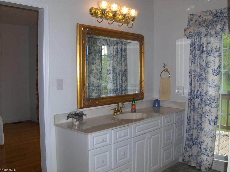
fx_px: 233
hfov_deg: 52.6
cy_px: 86
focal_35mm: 35
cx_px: 115
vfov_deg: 40.7
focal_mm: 7.5
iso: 100
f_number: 2.8
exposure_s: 1/183
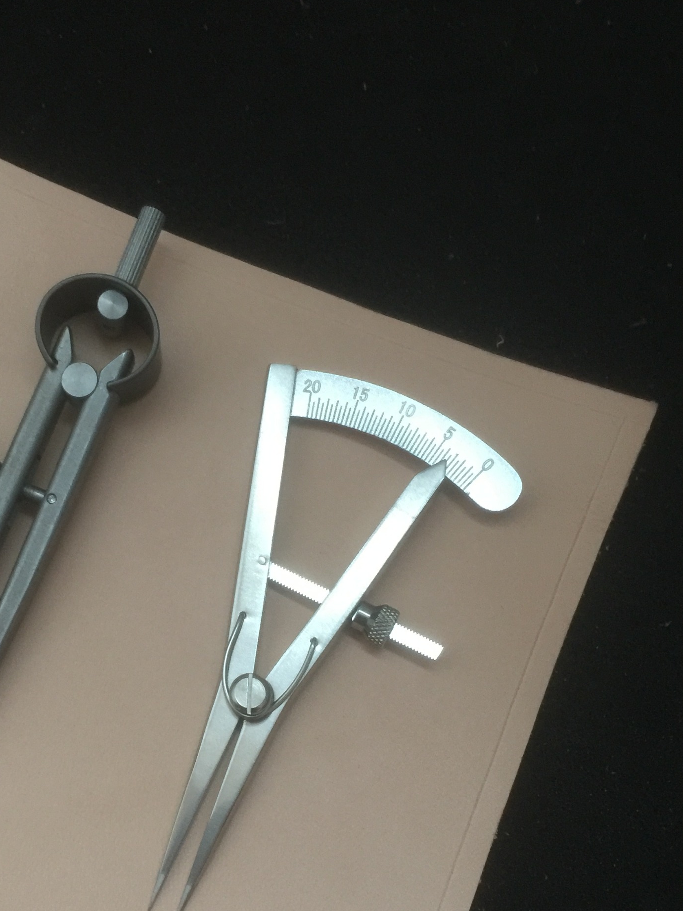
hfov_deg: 33.8
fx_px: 1105
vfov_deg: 44.2
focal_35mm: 42
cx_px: 195
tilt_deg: -78.3
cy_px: 606
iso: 125
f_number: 2.2
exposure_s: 1/17
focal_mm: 4.15
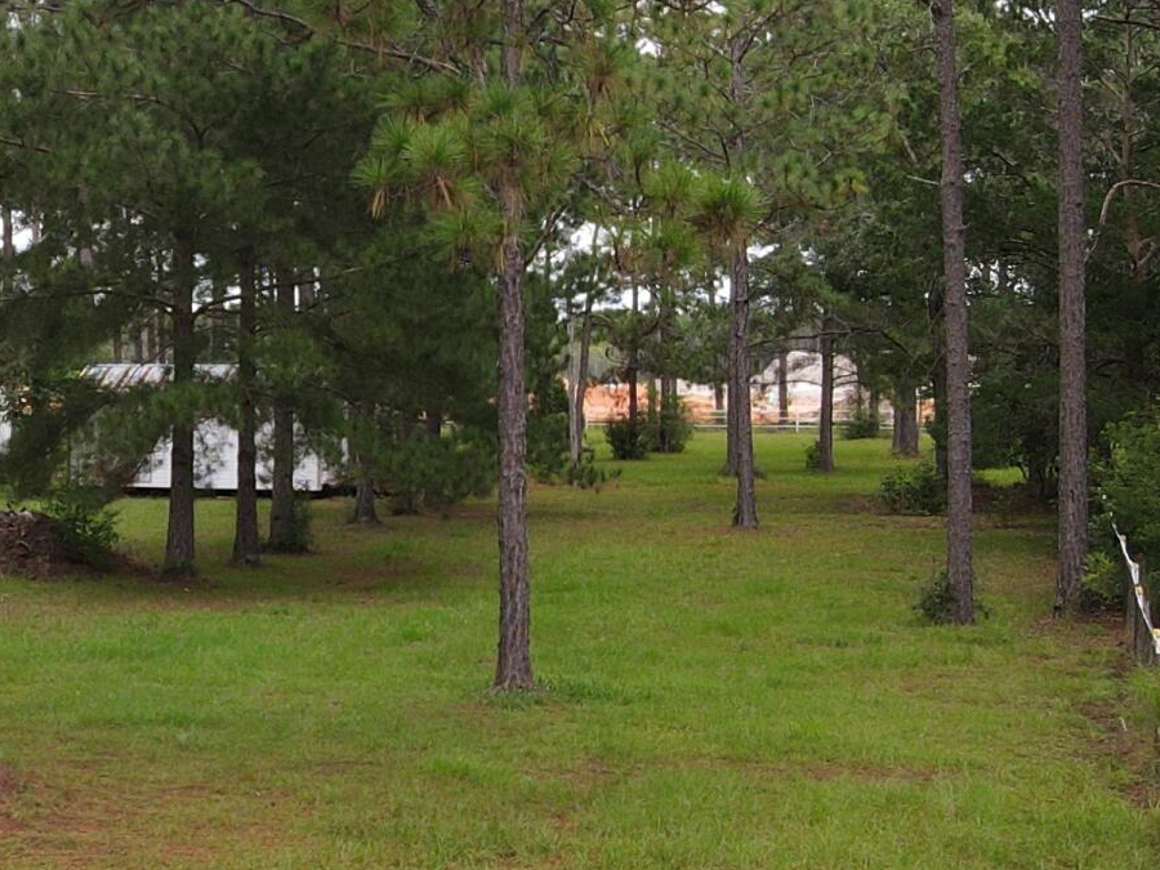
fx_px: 2681
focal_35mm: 80
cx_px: -63
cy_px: 333
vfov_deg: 18.4
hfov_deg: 23.2
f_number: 2.8
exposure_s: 1/100
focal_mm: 4.5
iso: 100
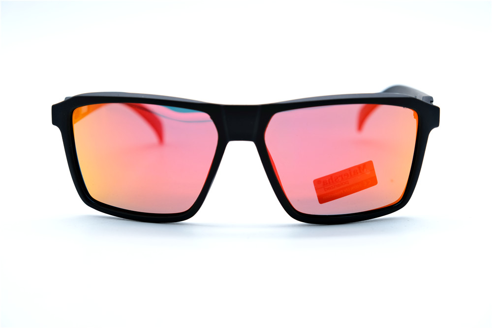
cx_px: 246
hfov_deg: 35.7
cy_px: 164
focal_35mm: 56
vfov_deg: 24.2
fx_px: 765
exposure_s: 1/125
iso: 160
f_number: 5
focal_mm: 37.4
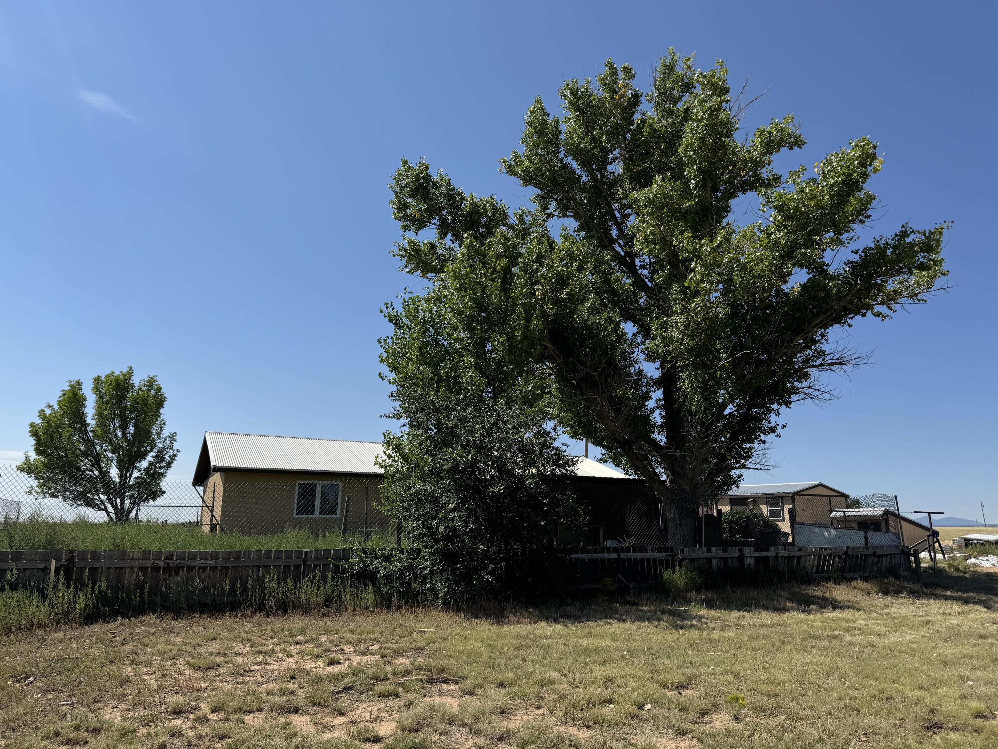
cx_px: 499
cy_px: 374
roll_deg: -1.0
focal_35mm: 24
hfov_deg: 71.6
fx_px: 692
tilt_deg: +11.7
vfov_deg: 56.8
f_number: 1.78
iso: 80
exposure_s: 1/5348
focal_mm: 6.76
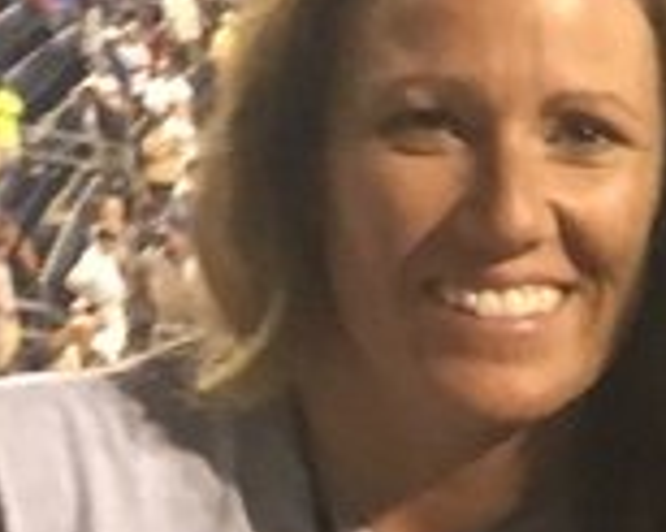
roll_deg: +1.3
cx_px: 1825
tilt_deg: -12.4
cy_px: 610
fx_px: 4353
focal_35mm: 221
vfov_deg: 6.9
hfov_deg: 7.8
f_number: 2.2
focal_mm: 4.15
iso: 125
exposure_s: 1/30
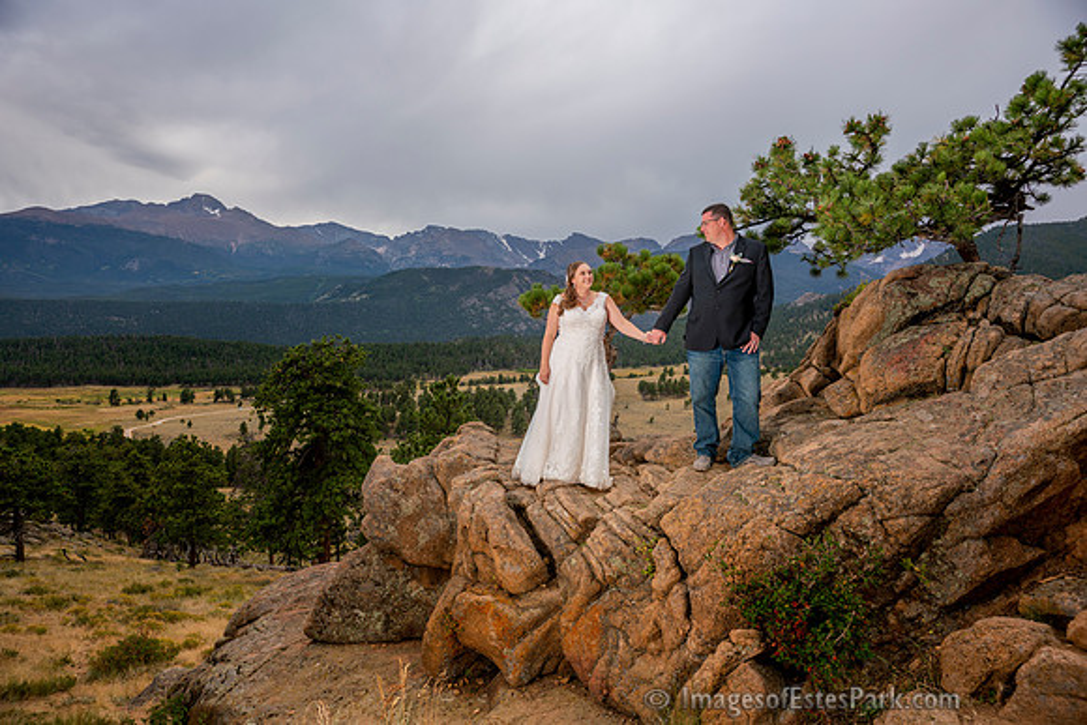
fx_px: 785
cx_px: 544
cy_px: 362
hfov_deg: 69.4
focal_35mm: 26
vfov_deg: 49.6
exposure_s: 1/80
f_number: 6.3
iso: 100
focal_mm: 26
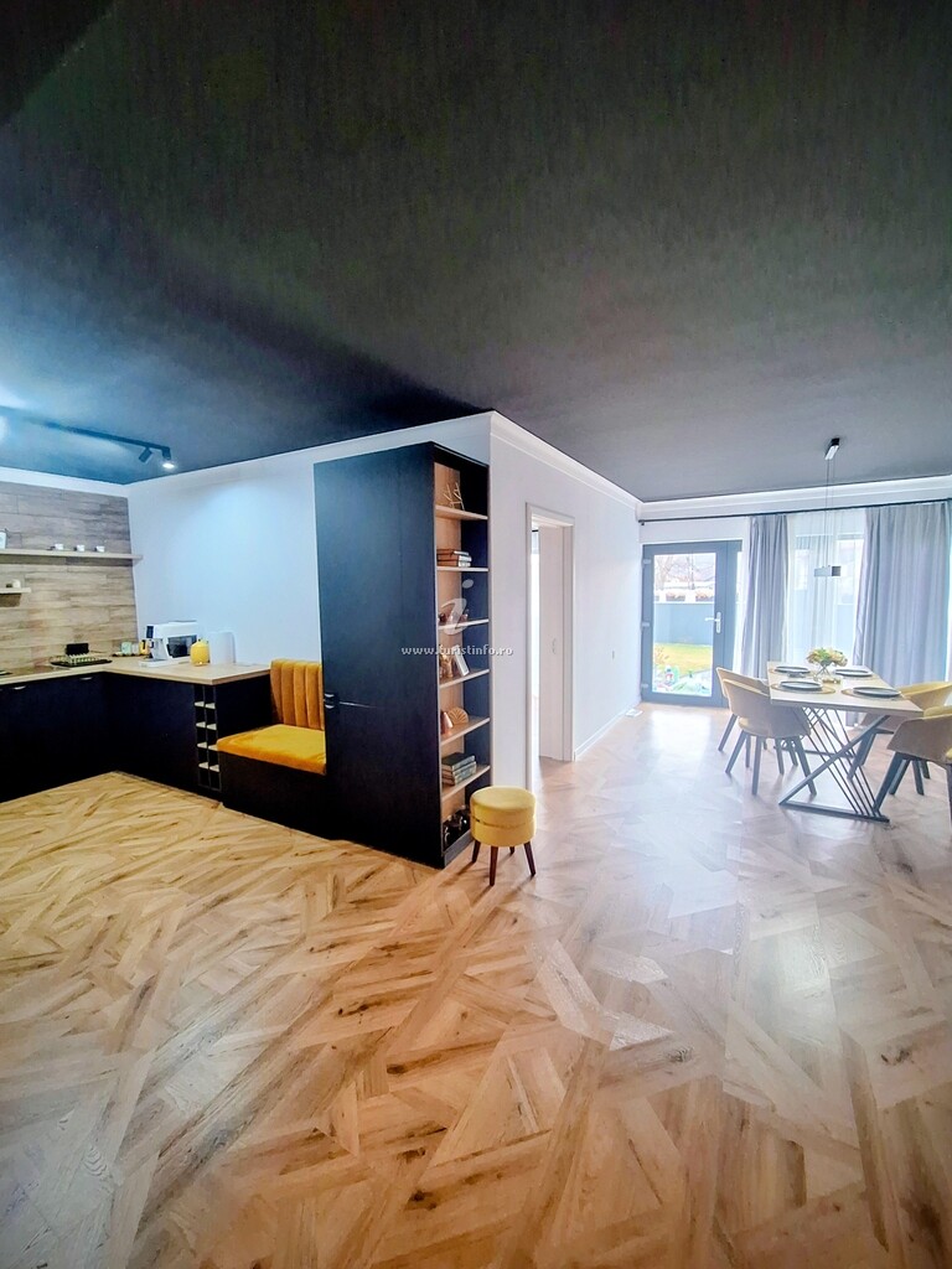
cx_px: 476
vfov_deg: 106.2
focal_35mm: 13
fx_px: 477
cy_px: 634
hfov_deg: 89.9
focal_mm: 1.74
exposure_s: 1/50
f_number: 2.2
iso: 200
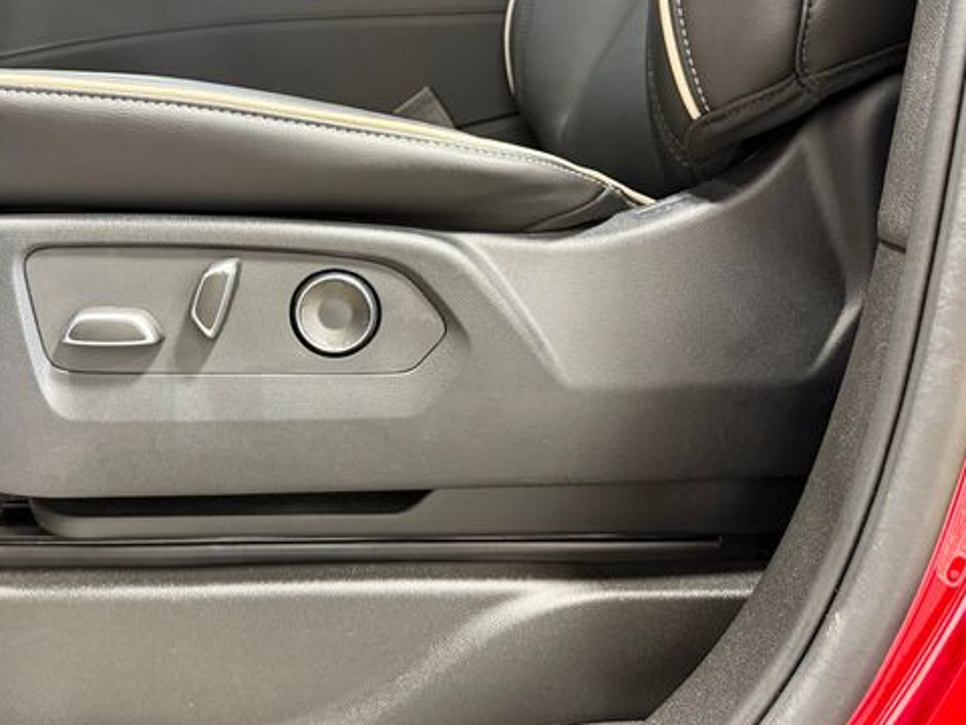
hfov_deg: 56.3
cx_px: 374
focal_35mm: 32
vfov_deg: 44.0
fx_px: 893
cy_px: 294
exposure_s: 1/60
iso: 640
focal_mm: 6.76
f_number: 1.78
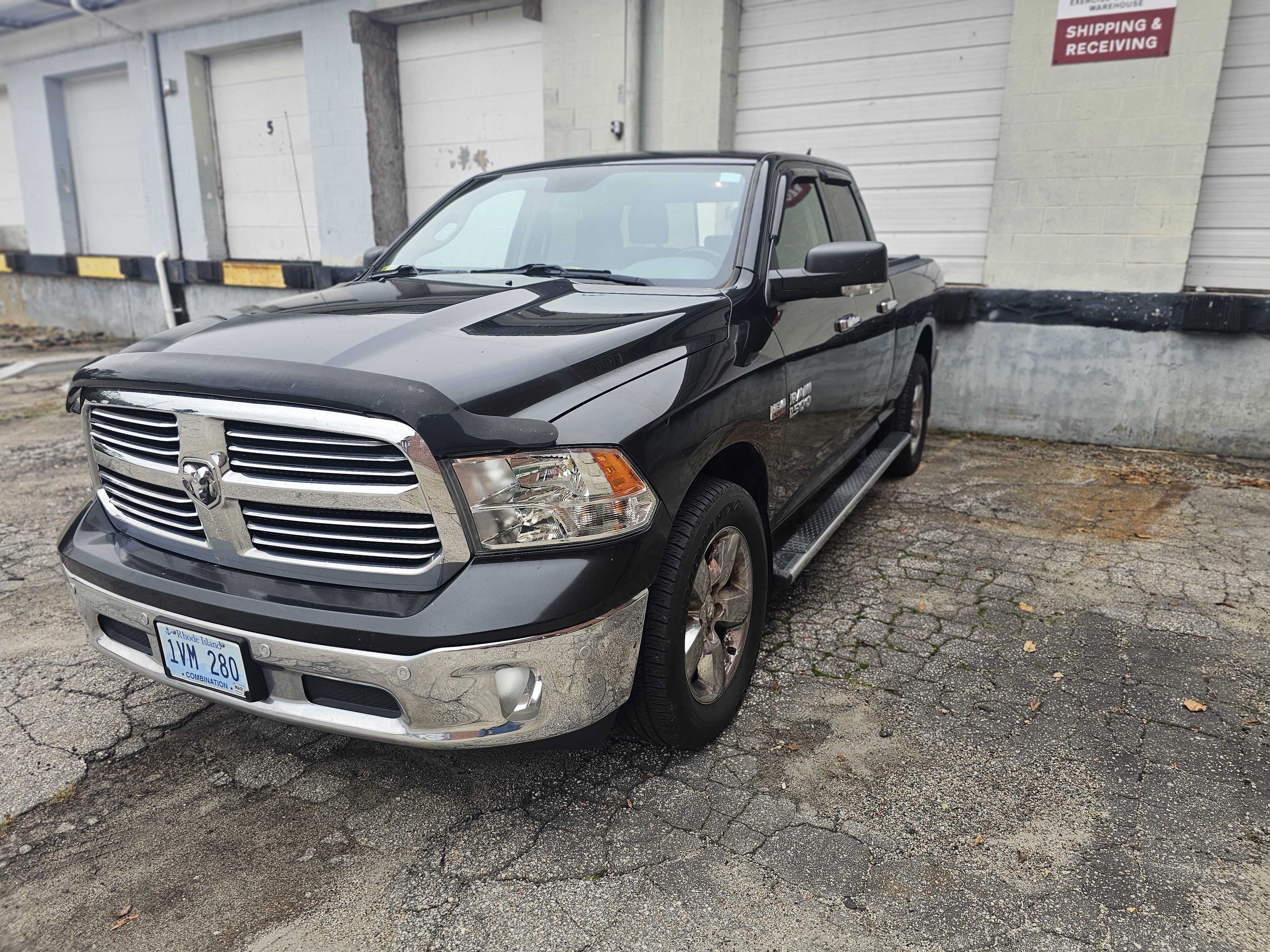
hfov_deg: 73.9
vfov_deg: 58.9
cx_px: 635
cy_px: 476
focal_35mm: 23
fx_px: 844
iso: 25
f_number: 1.7
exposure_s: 1/207
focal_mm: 6.3
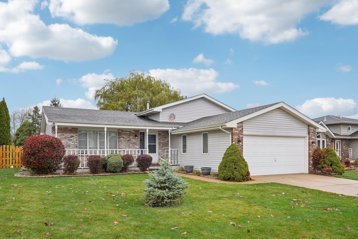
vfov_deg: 49.5
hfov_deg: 69.4
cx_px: 179
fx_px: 259
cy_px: 120
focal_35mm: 26
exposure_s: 1/250
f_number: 6.3
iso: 400
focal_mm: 26
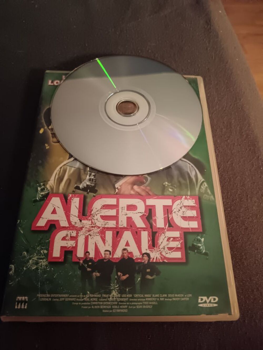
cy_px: 175
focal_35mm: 27
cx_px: 132
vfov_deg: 65.3
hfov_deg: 51.4
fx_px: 273
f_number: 1.9
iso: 7701
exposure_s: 1/14.3
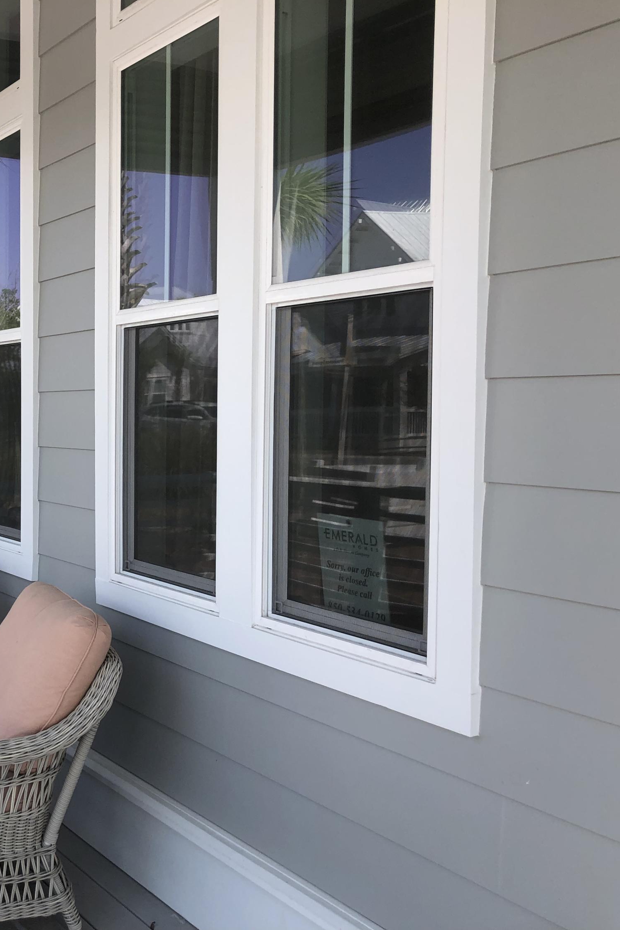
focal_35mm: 39
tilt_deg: -5.3
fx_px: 1008
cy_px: 464
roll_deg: -1.4
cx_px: 27
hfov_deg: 32.0
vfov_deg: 49.6
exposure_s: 1/917
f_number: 1.8
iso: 20
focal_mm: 3.99
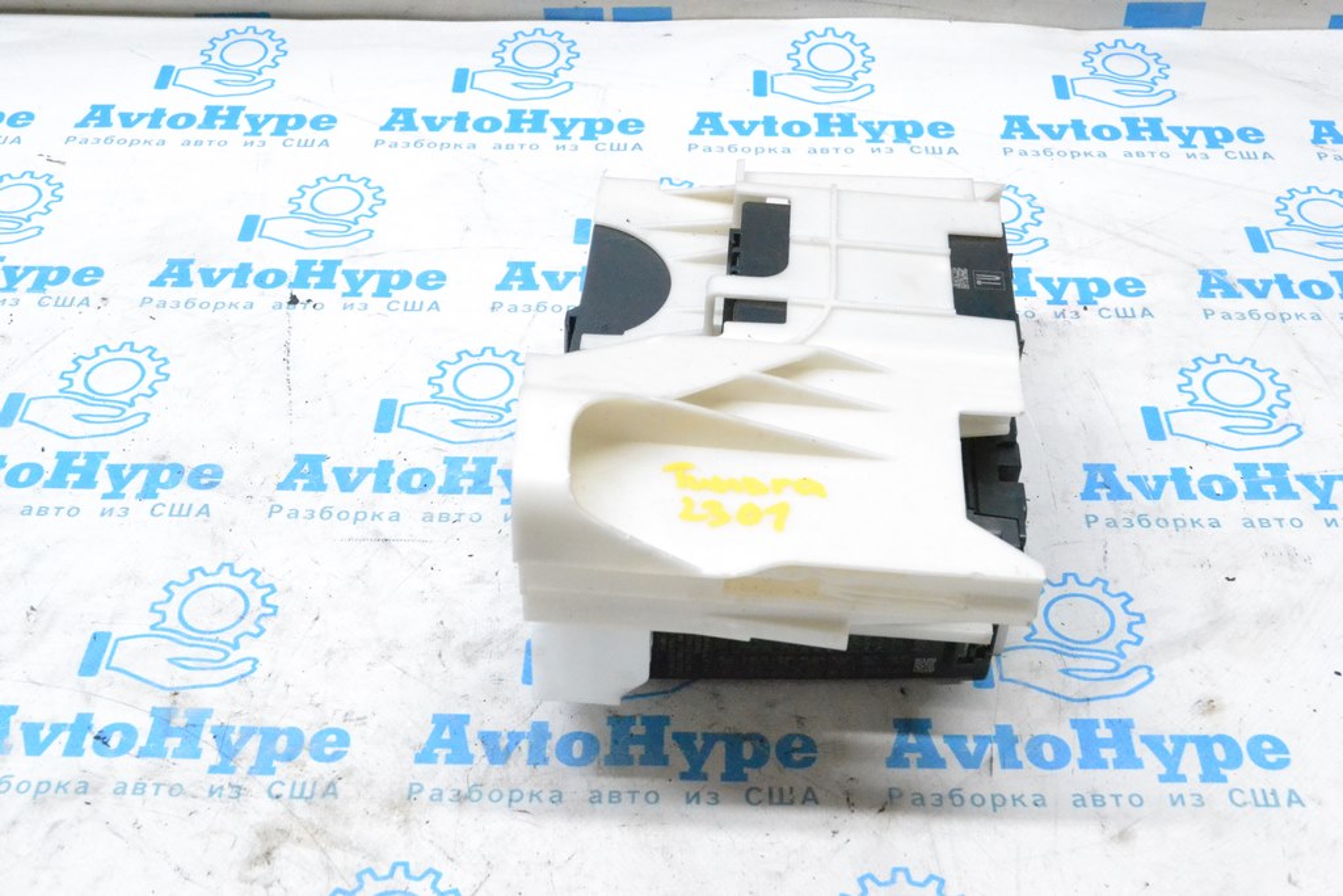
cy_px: 448
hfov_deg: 43.6
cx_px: 672
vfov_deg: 29.9
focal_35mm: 45
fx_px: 1679
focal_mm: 30
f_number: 10
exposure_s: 1/125
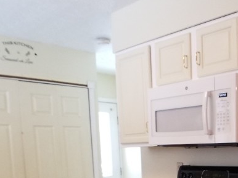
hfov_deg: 27.5
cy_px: 201
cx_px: 196
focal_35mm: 69
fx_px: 474
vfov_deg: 20.2
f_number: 1.7
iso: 200
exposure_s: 1/60
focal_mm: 4.25
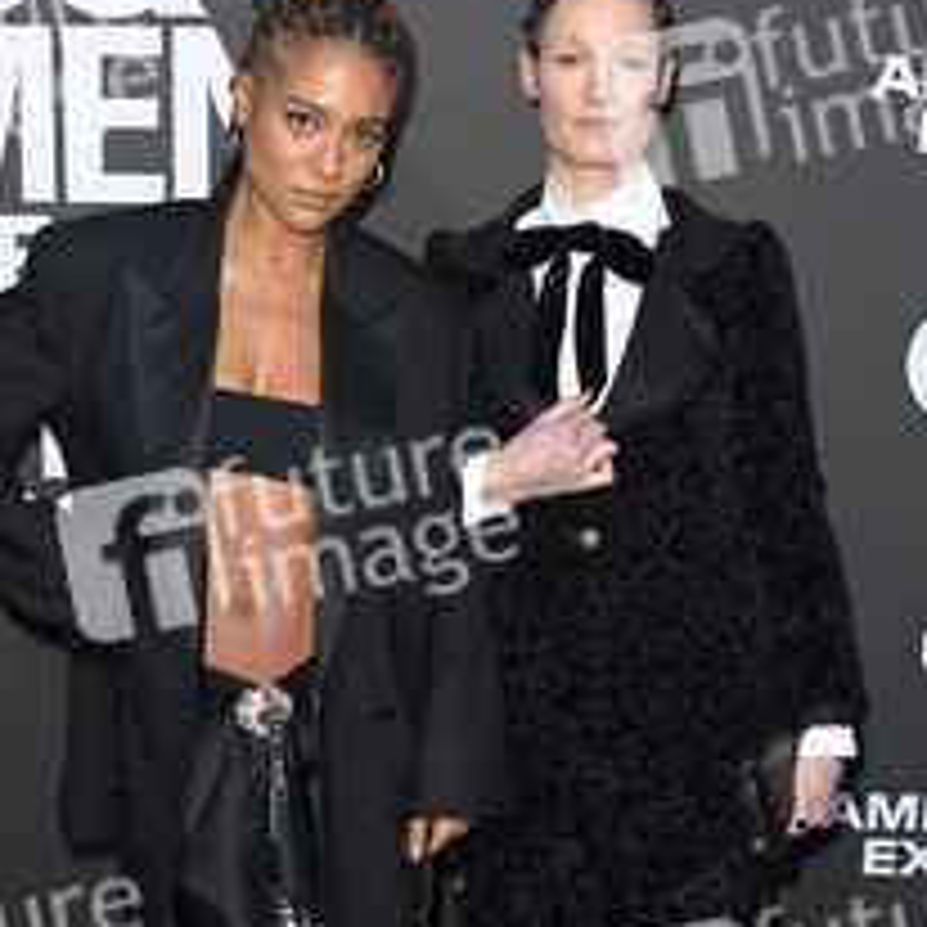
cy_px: 760
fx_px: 1697
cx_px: 418
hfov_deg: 30.5
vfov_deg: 29.7
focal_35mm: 56
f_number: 5.6
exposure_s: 1/250
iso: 1000
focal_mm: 34
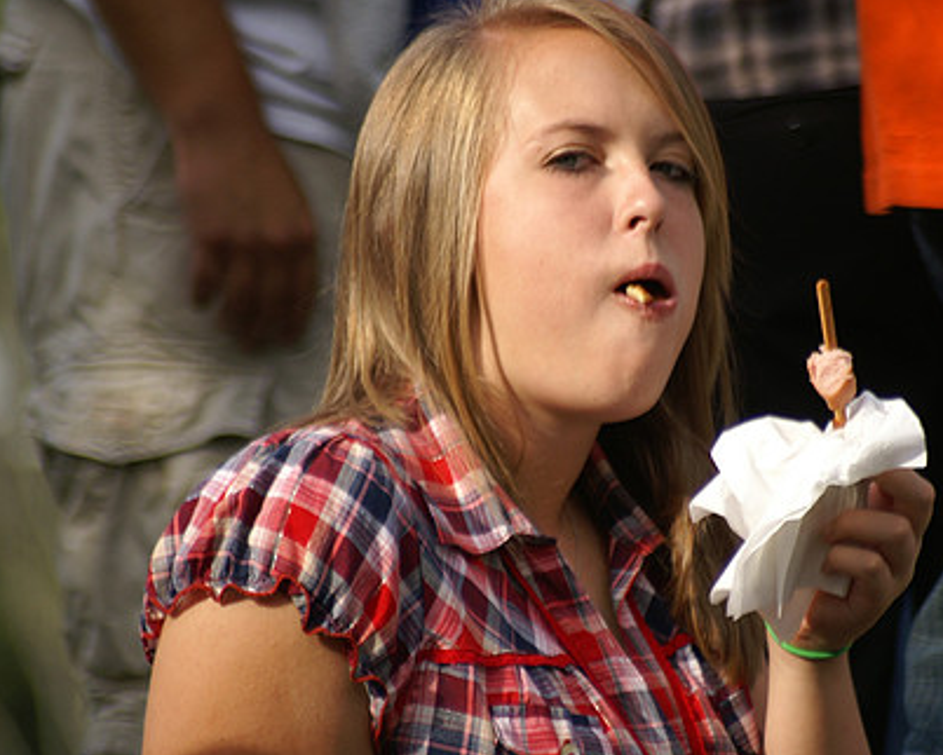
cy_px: 368
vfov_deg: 2.5
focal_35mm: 609
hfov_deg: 3.2
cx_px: 598
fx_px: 17005
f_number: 5.6
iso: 160
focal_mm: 300
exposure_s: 1/500
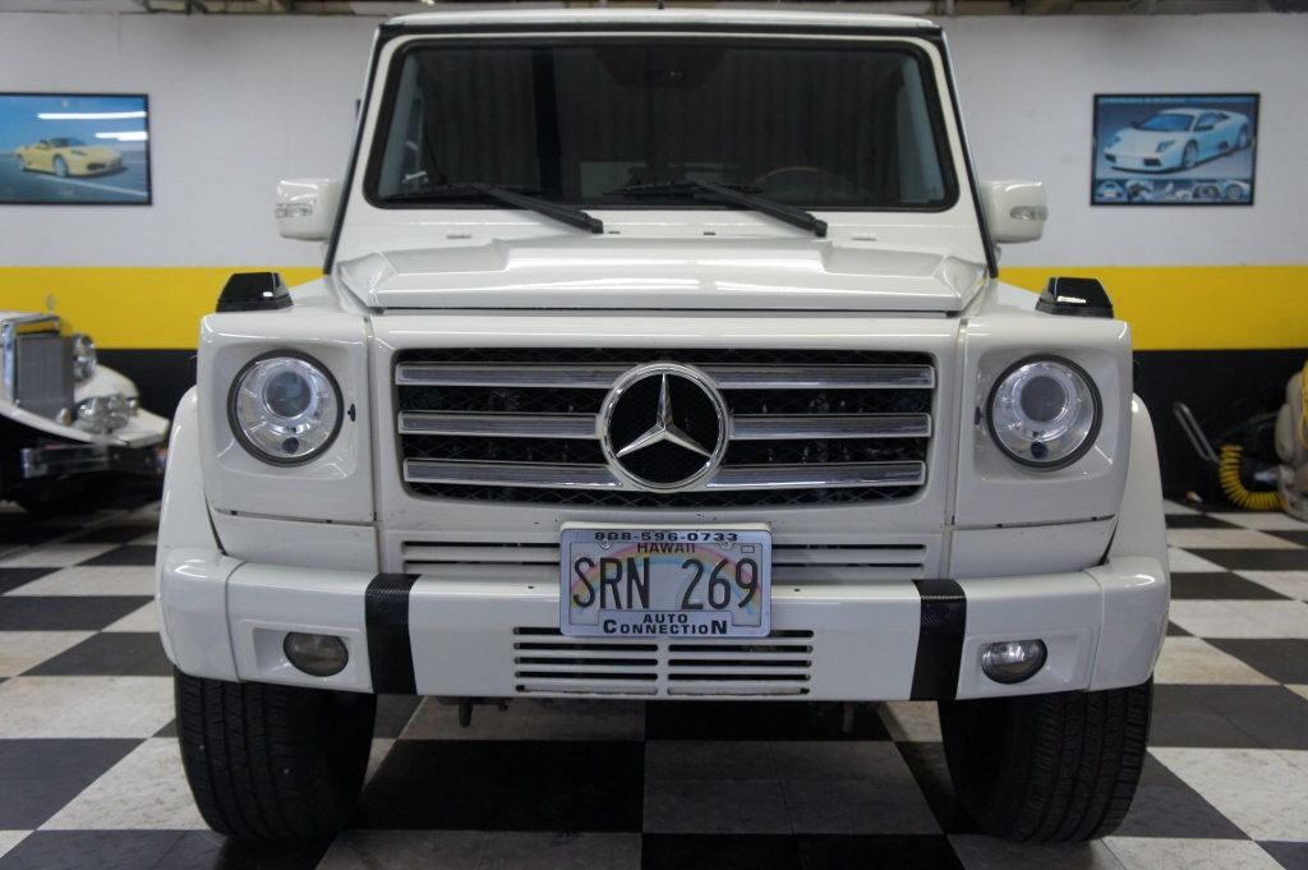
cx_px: 654
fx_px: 1361
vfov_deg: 35.4
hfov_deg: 51.3
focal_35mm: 38
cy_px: 435
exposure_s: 1/80
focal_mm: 25
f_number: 4
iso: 500
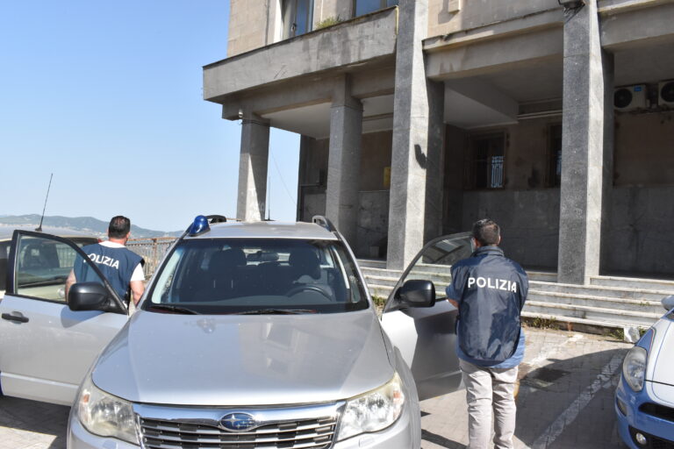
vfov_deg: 43.6
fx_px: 562
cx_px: 337
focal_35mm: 30
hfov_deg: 61.9
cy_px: 224
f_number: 16
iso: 1250
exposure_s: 1/1000
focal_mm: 20
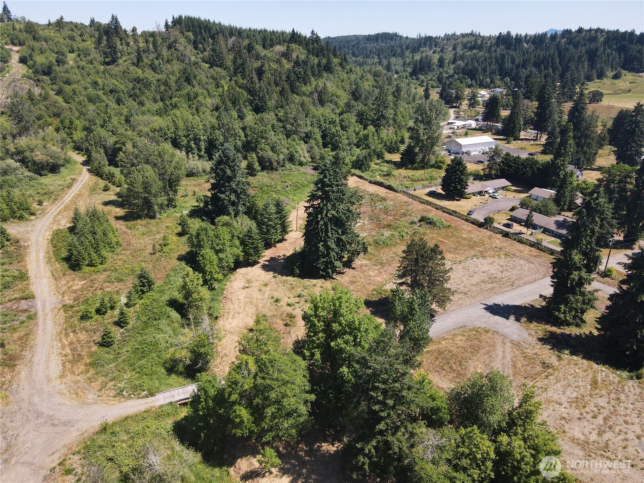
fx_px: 446
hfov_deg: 71.6
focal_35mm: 24
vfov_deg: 56.8
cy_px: 242
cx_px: 322
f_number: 2.8
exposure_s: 1/400
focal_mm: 4.5
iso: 100
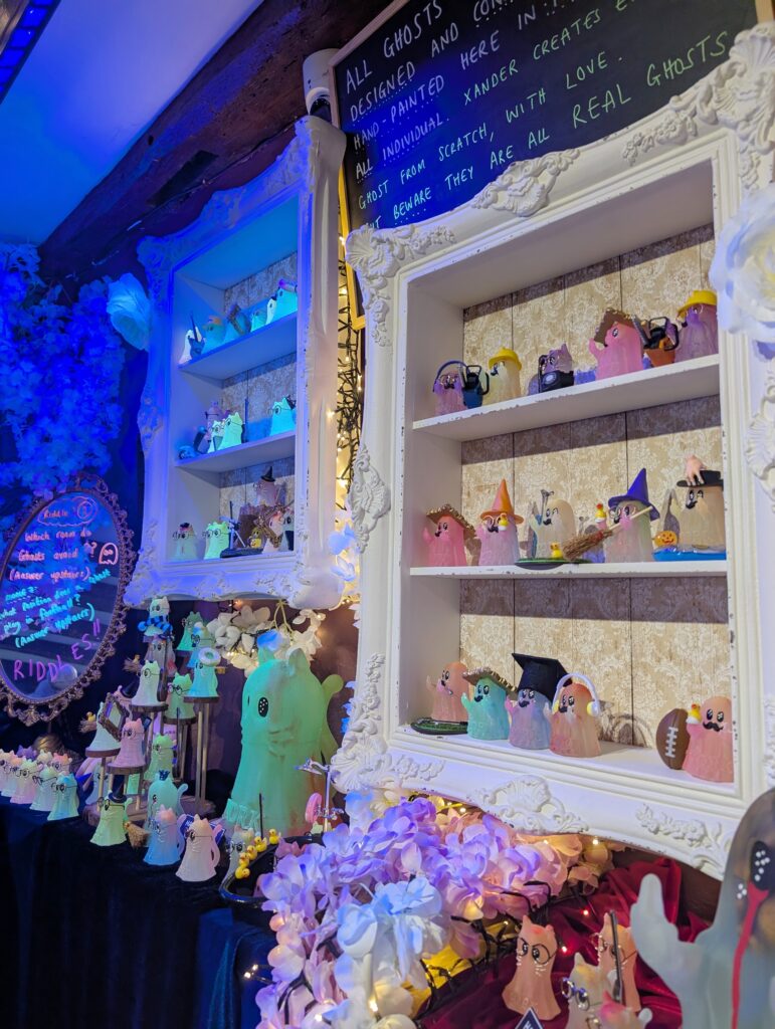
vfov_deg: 71.5
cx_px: 388
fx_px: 715
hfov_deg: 56.9
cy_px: 514
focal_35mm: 24
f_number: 1.68
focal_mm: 6.9
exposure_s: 1/123
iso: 84
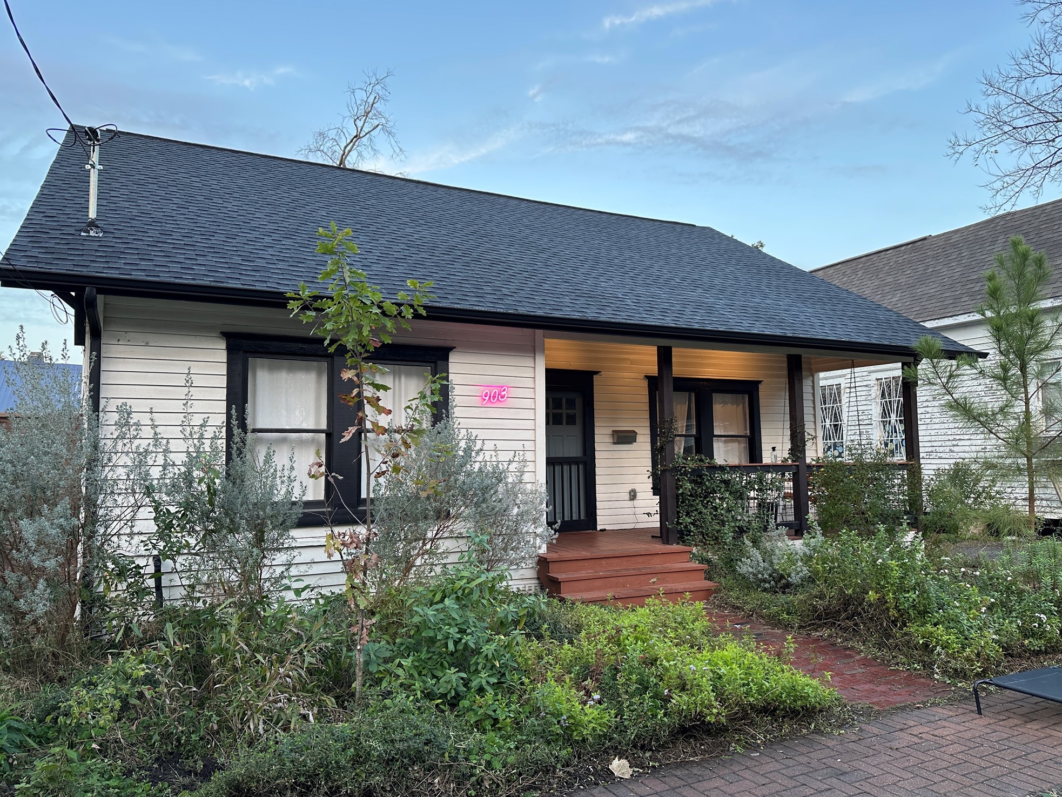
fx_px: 767
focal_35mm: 25
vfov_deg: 54.9
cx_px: 535
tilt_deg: +4.7
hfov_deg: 69.4
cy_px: 407
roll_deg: +0.7
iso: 80
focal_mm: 6.86
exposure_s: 1/121
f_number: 1.78
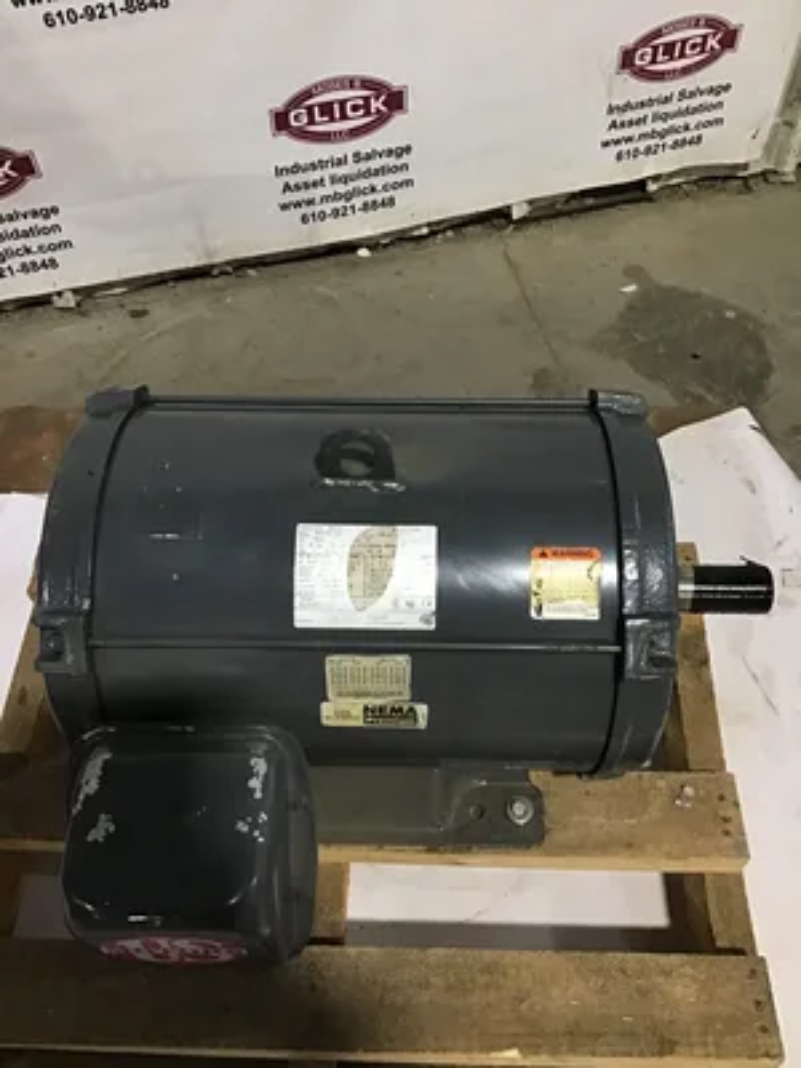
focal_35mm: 31
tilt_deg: -54.7
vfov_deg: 58.4
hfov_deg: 45.4
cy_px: 534
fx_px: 956
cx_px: 400
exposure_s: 1/30
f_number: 2.4
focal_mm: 3.3
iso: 125
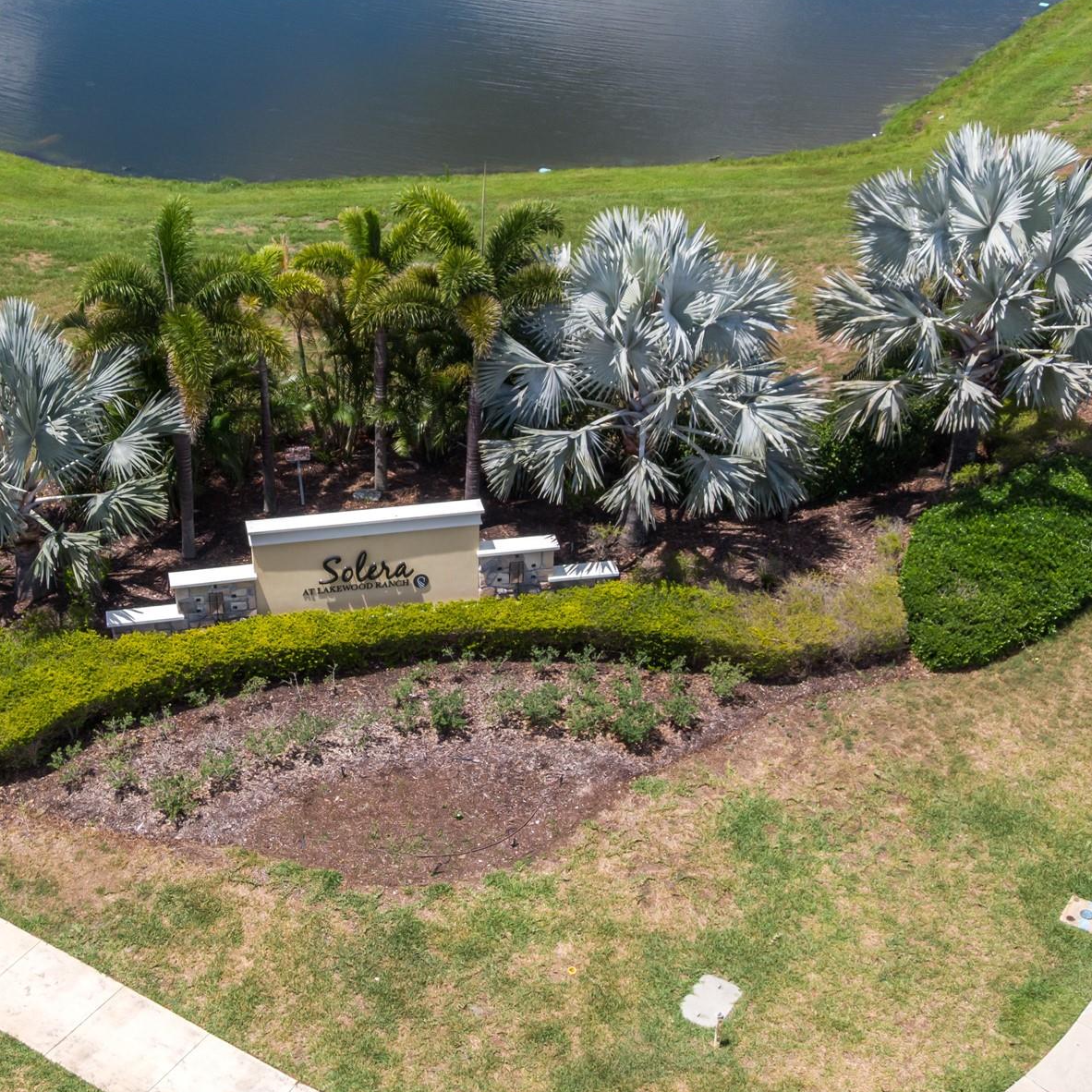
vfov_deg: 31.1
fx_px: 1963
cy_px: 546
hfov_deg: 31.0
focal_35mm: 55
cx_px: 428
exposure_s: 1/1000
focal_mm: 8.23
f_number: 3.7
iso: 100
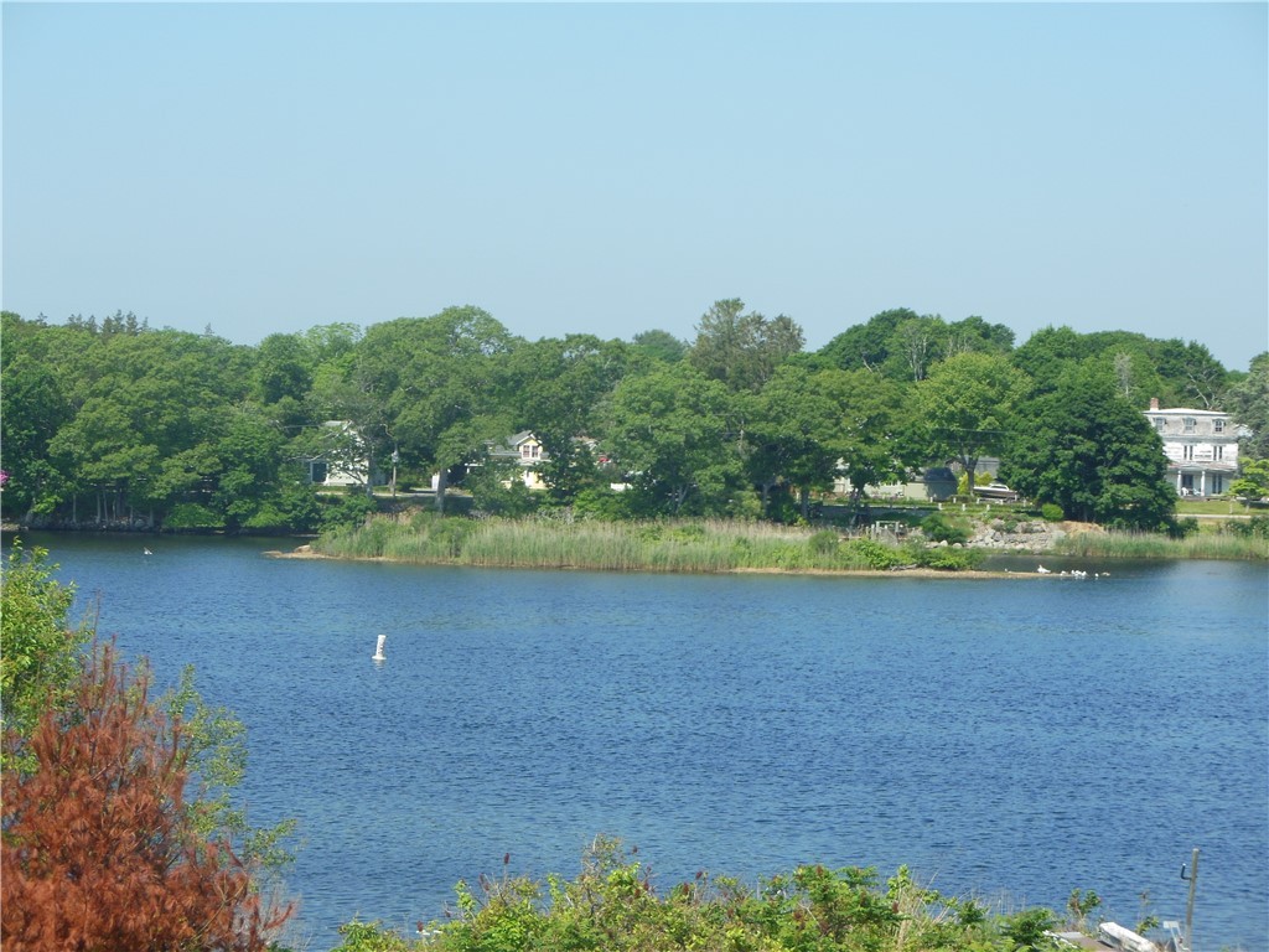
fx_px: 3189
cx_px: 634
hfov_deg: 22.5
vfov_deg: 17.0
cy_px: 476
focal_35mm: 87
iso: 125
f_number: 4.6
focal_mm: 15.5
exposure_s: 1/640
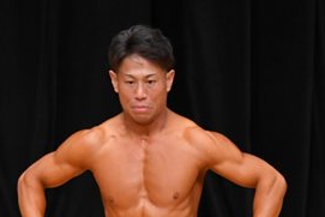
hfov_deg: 2.5
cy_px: 210
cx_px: 143
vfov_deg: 1.7
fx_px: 7352
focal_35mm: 814
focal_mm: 190
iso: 3200
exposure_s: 1/400
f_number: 5.6
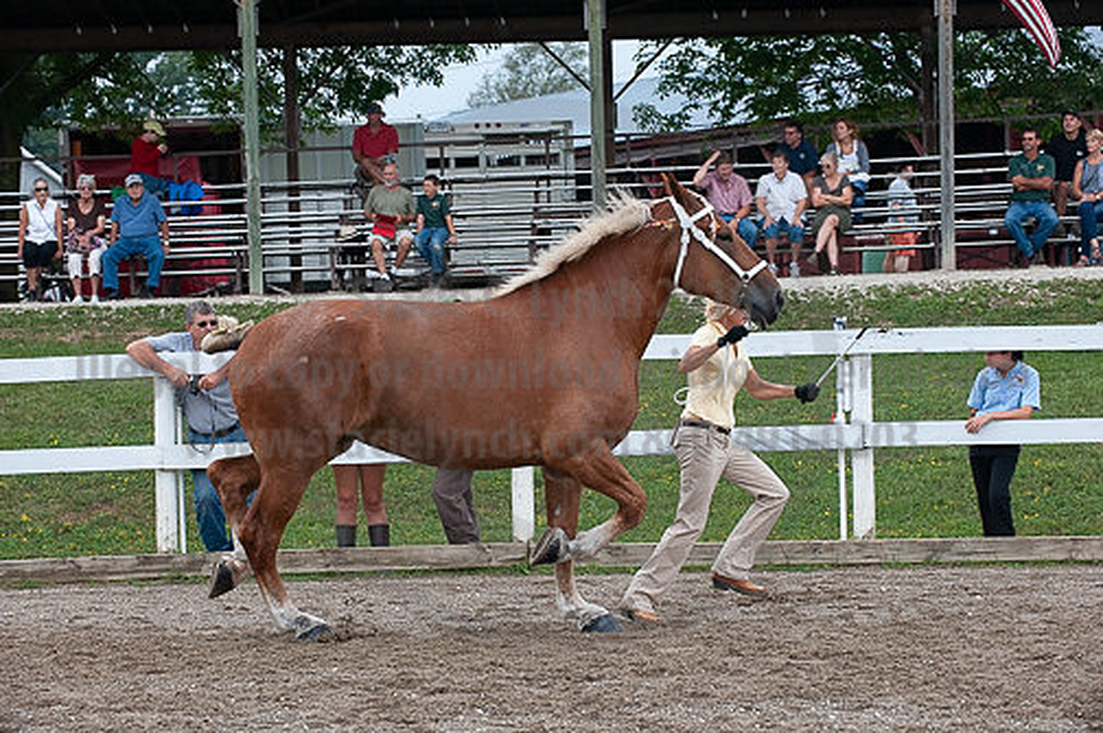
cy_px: 366
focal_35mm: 120
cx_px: 552
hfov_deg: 17.1
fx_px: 3673
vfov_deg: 11.4
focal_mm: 120
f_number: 5.6
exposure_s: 1/1250
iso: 1400
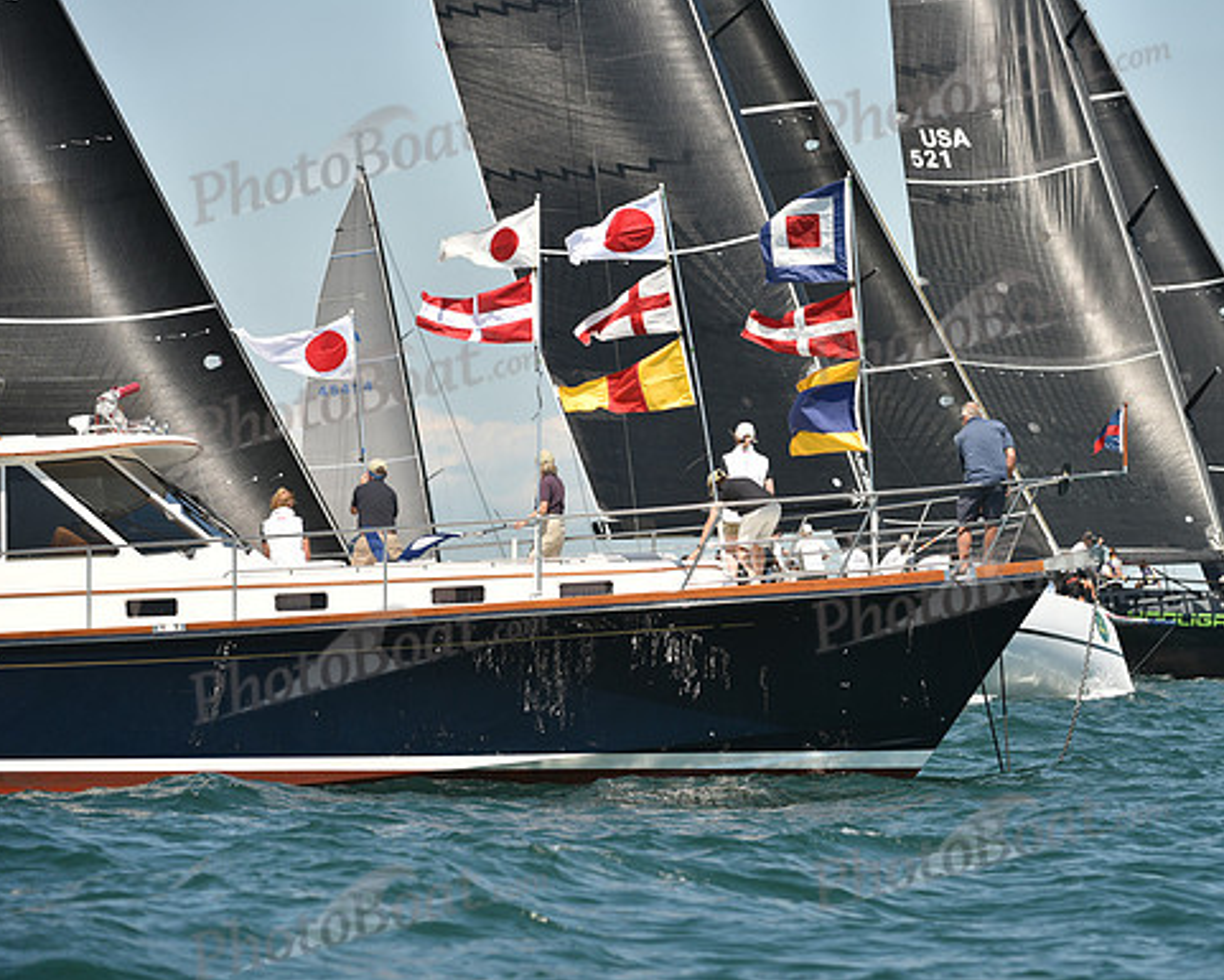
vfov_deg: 6.2
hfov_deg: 7.8
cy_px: 490
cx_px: 682
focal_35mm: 249
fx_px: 9022
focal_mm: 220
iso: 250
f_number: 6.3
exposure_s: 1/1250
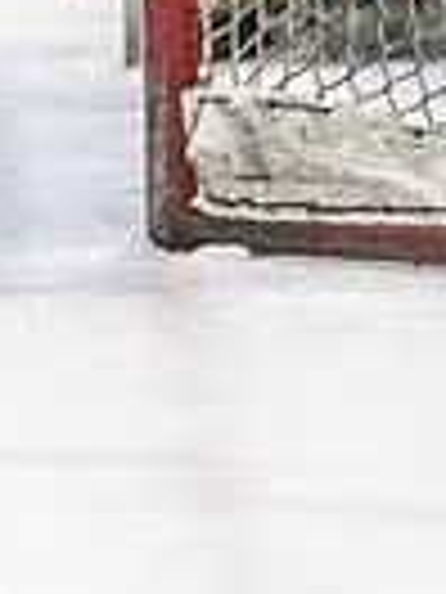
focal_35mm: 552
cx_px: -752
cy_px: -272
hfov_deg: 2.7
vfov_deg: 3.6
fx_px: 9483
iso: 3200
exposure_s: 1/1250
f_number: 2.8
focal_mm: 118
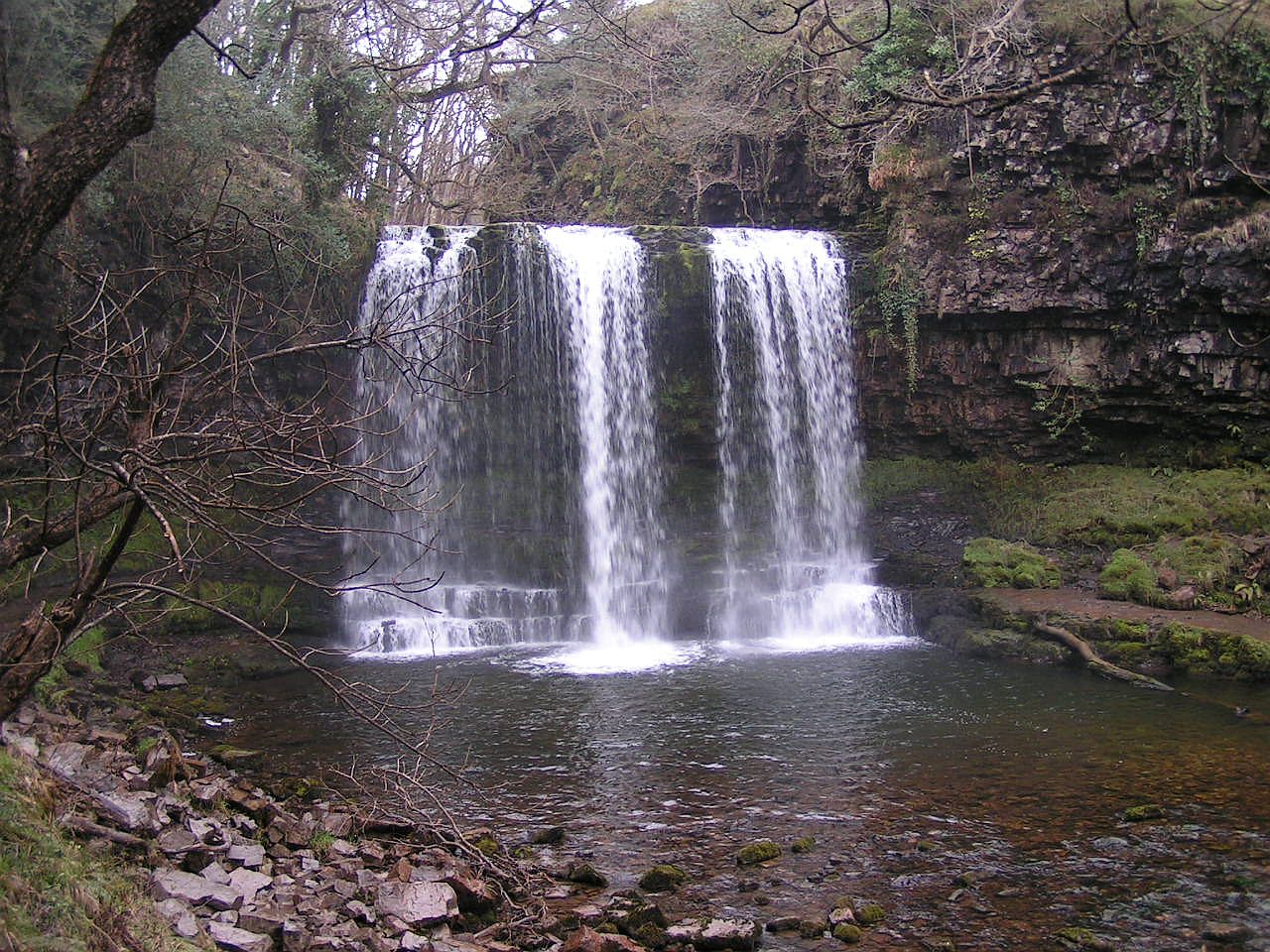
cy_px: 476
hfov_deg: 49.0
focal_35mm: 38
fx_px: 1394
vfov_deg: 37.7
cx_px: 635
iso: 50
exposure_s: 1/50
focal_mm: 5.8
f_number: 2.8
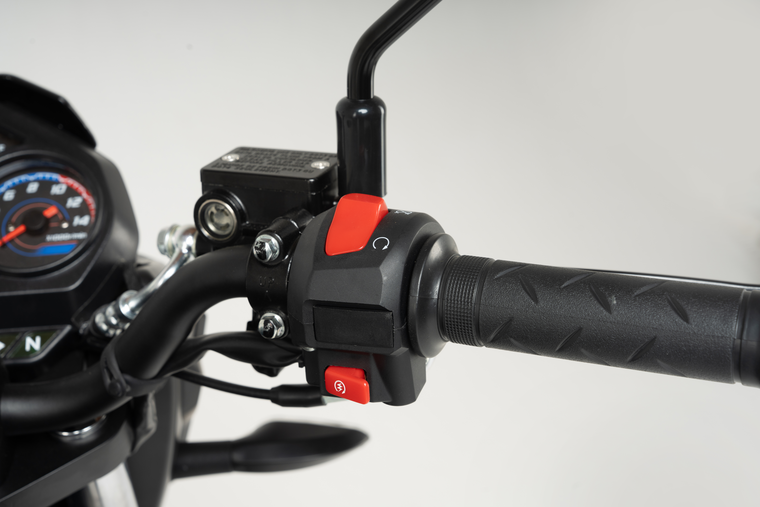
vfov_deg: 21.9
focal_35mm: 62
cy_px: 254
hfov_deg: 32.4
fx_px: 1309
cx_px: 380
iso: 160
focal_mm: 62
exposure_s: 1/160
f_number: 10
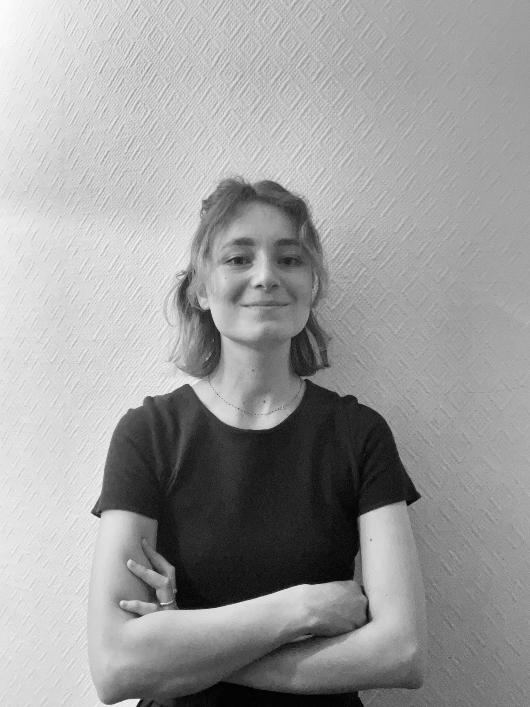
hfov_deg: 46.8
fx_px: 612
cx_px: 265
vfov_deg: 60.0
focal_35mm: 30
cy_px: 354
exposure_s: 1/25
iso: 500
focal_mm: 2.71
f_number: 2.2
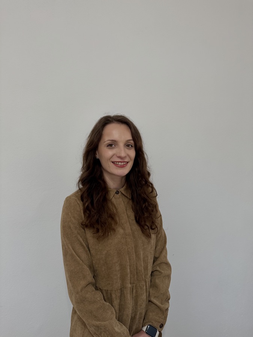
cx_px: 126
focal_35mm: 24
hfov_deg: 56.8
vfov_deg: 71.6
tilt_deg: -3.7
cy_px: 168
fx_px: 234
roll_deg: -1.1
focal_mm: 6.76
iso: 200
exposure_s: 1/50
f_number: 1.78
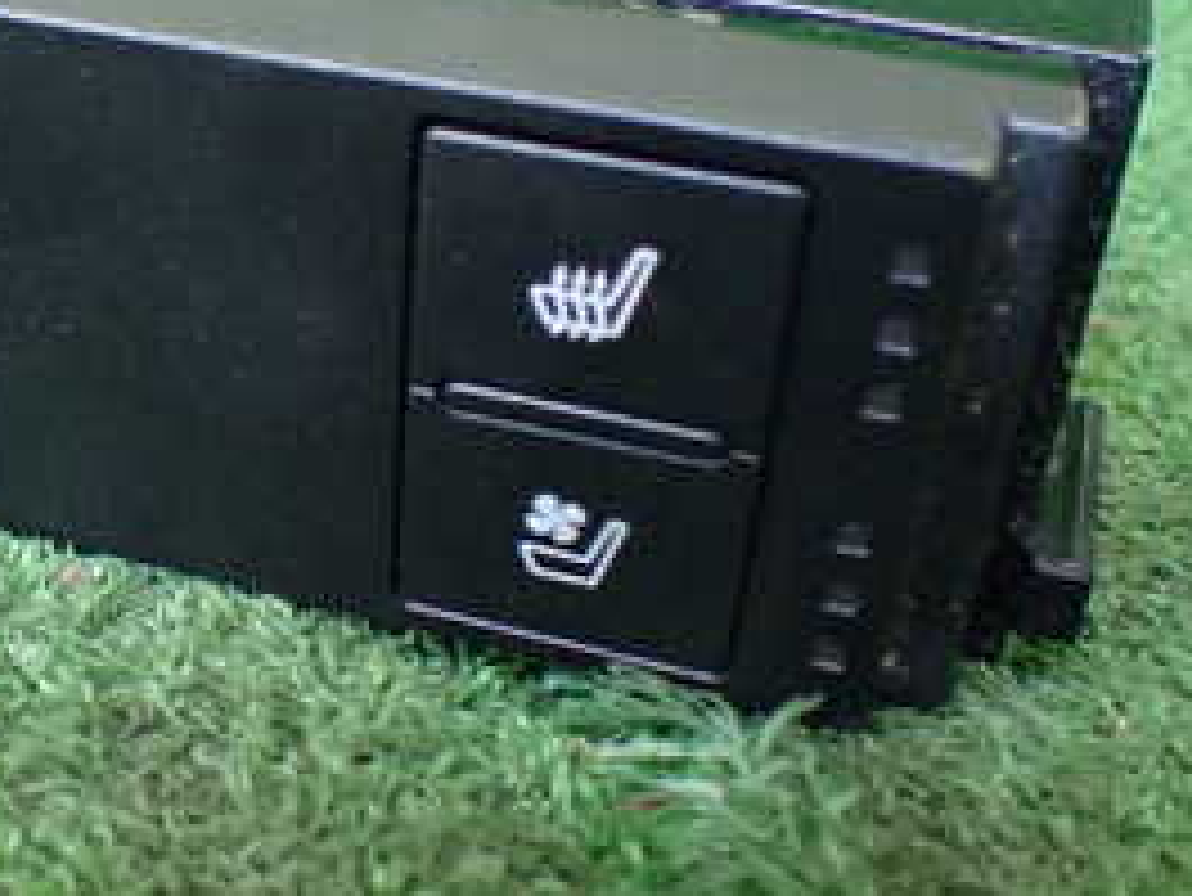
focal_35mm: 68
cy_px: 347
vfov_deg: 21.6
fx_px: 2343
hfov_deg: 26.5
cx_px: -81
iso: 800
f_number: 2.3
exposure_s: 1/125
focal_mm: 5.4
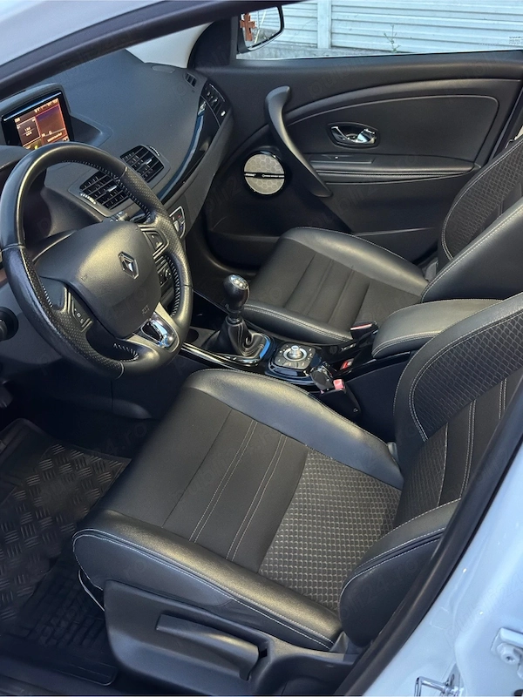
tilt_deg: -33.3
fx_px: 705
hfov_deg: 40.7
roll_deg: +3.3
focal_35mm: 35
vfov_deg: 52.6
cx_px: 262
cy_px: 348
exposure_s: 1/30
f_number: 1.78
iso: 1000
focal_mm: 6.76
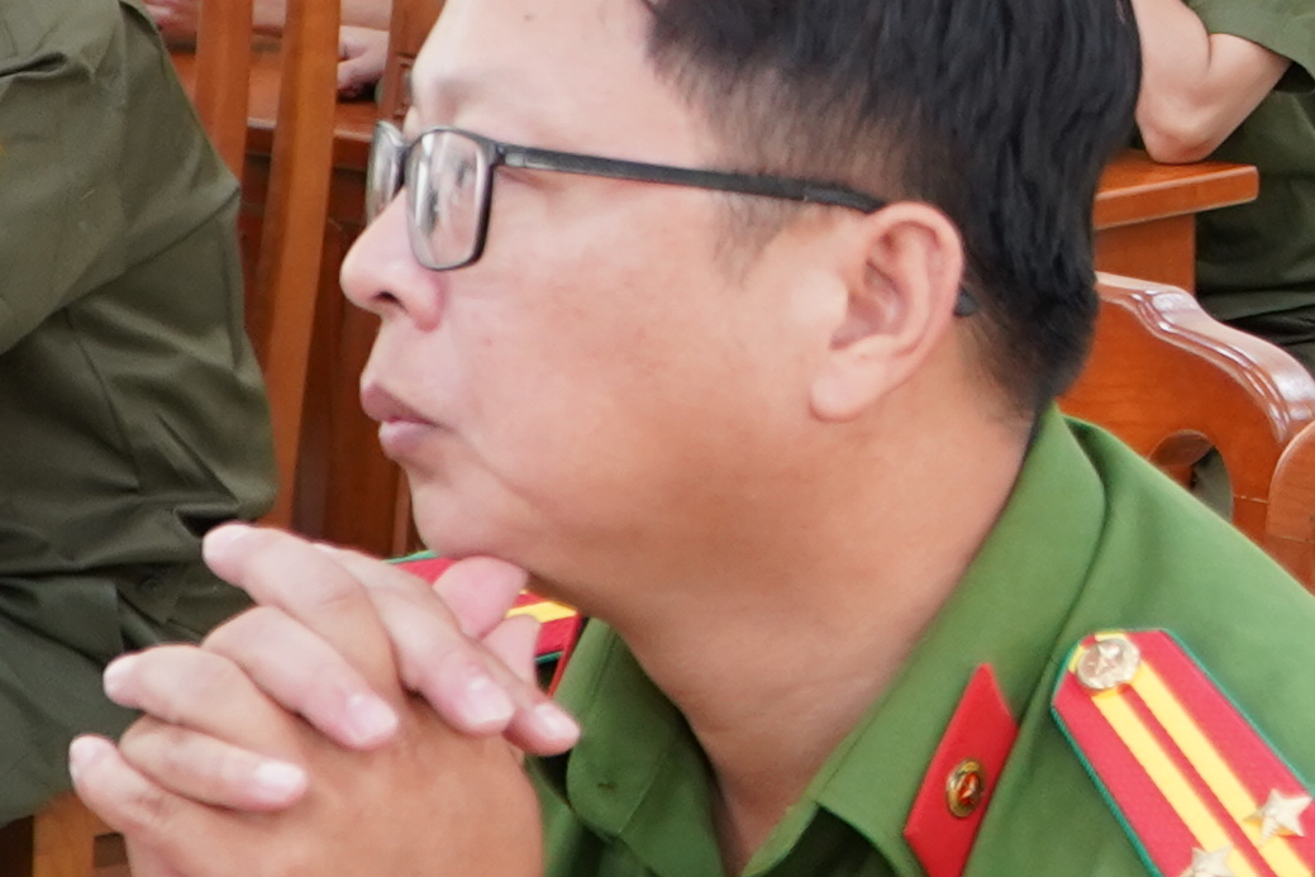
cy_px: 81
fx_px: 4566
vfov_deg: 10.9
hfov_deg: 15.3
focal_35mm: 125
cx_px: 1867
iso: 1000
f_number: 4
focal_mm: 22
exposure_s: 1/40
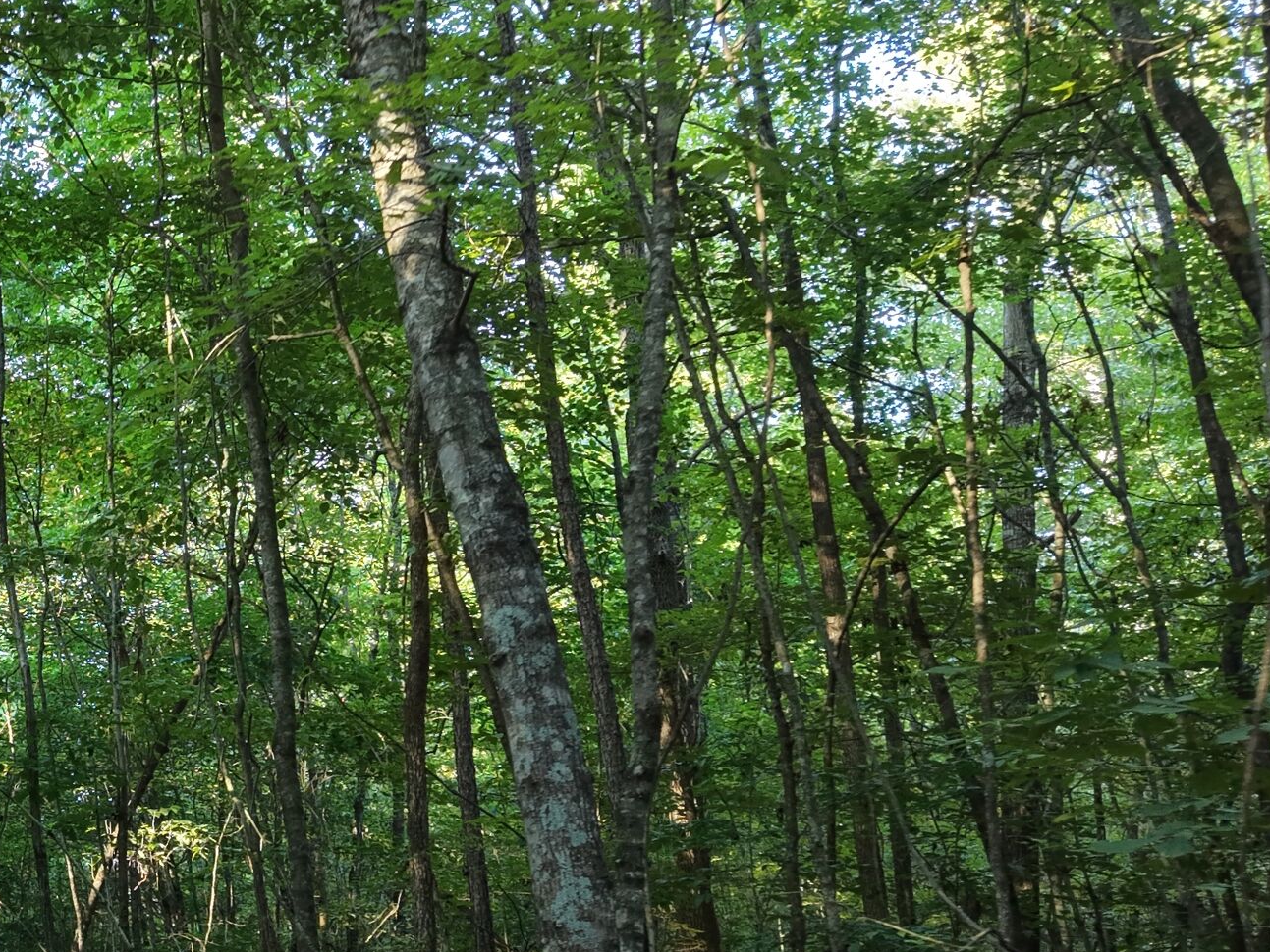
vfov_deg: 25.4
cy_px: 698
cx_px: -171
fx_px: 2091
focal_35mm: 57
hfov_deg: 29.9
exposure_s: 1/90
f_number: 1.8
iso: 400
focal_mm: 8.67
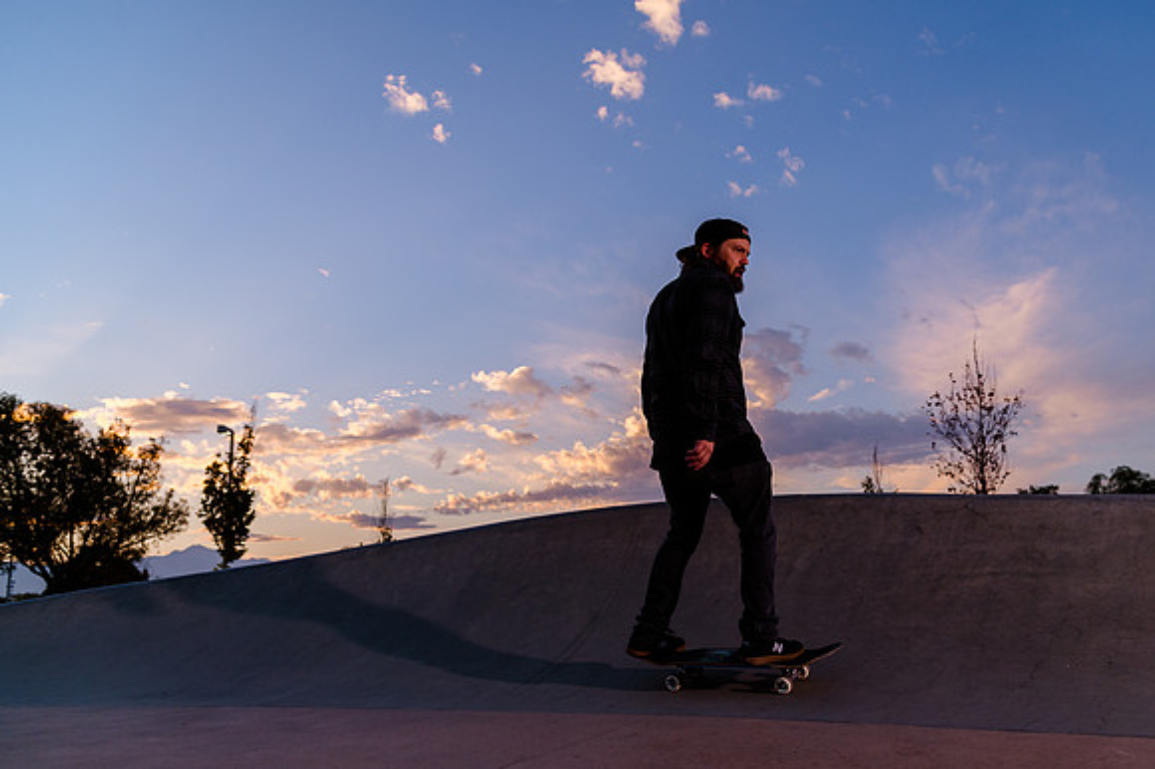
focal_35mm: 27
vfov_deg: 48.3
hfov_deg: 67.9
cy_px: 427
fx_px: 855
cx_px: 642
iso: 400
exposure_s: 1/500
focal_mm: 24
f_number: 5
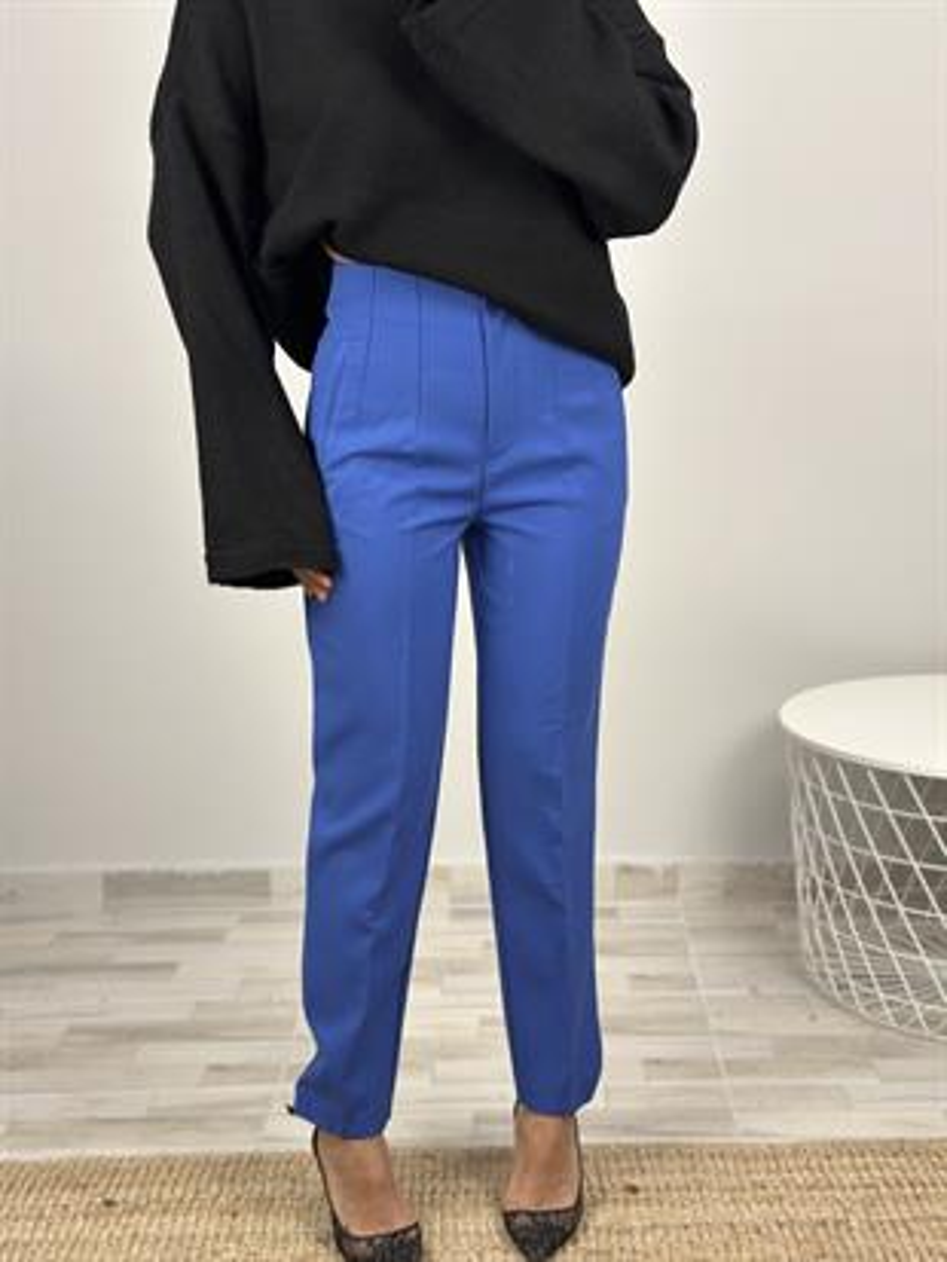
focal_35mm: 48
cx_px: 474
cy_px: 631
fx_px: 1750
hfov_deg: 30.3
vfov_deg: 39.6
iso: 200
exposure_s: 1/100
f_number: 1.78
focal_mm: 6.86
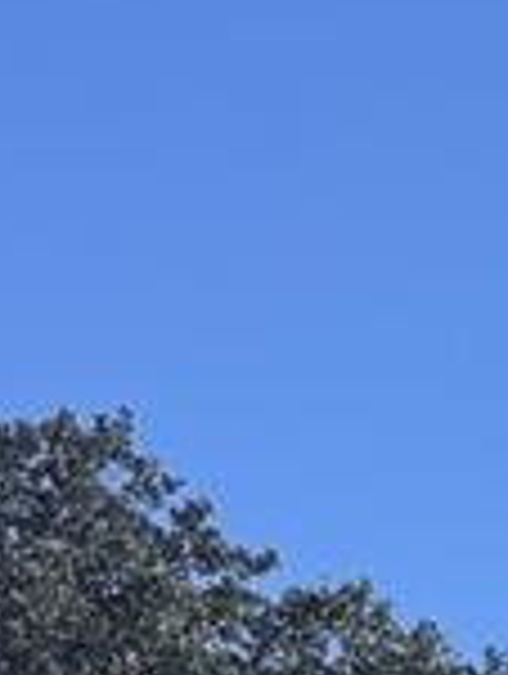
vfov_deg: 8.0
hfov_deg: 6.7
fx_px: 3746
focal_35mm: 192
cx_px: 1785
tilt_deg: -10.6
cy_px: 2344
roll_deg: -0.7
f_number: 1.78
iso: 80
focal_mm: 6.76
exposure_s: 1/3802
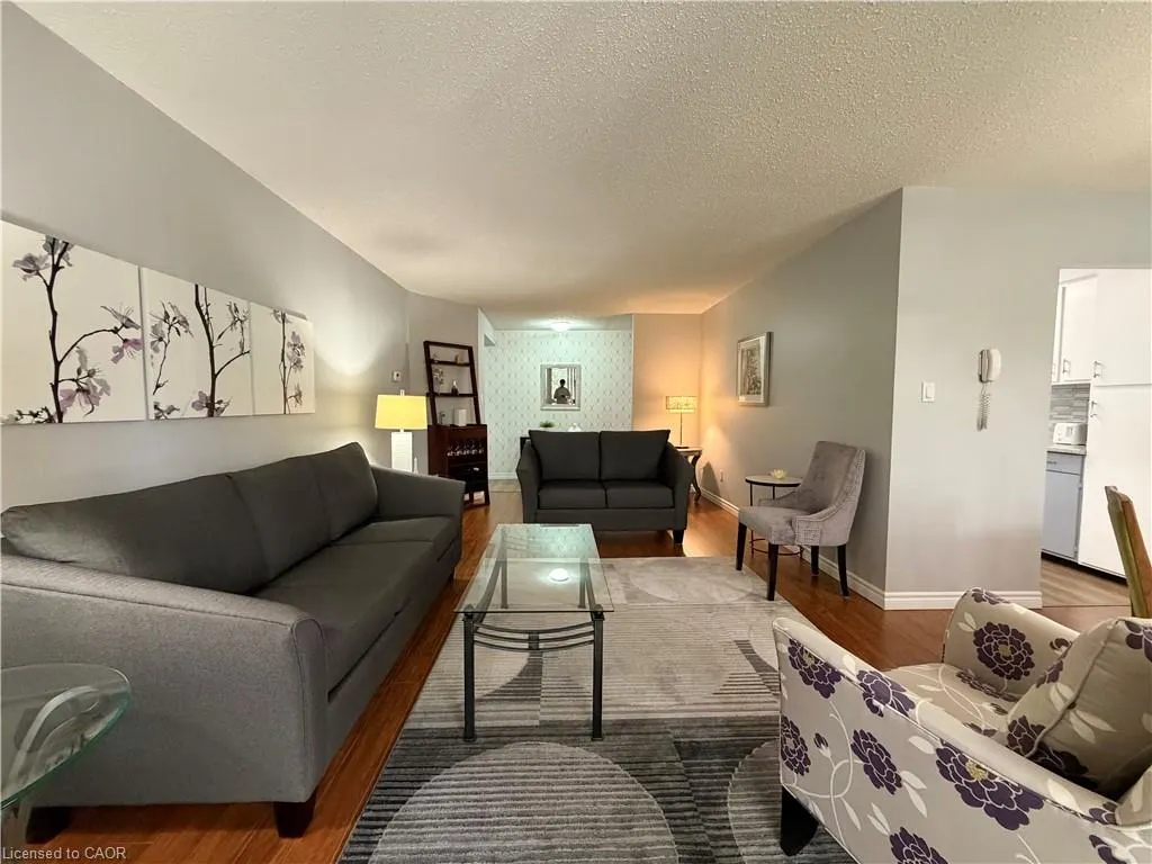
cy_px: 432
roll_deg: +0.1
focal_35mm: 14
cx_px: 576
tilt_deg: -3.5
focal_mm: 2.22
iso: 640
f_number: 2.2
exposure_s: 1/60
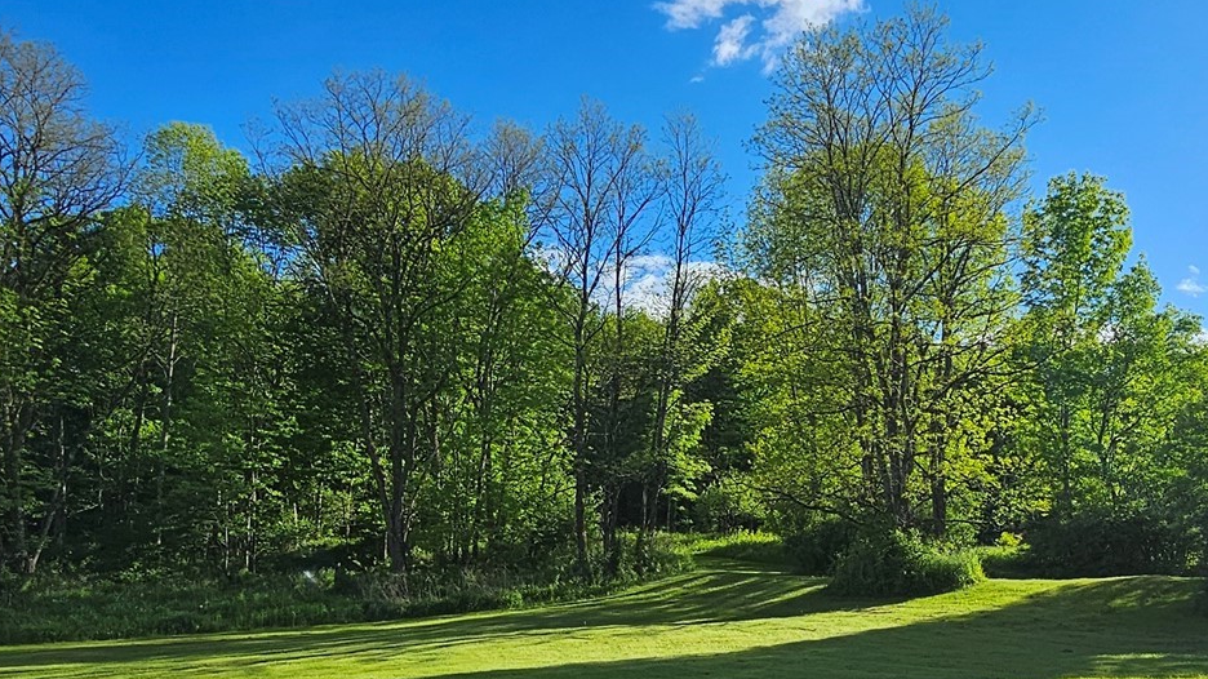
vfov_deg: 36.2
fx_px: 993
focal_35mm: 31
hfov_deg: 61.4
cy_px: 565
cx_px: 786
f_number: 2.2
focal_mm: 2.2
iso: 50
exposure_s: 1/2628
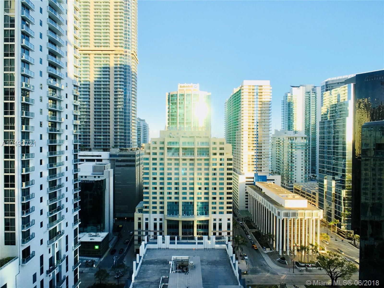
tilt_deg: +0.5
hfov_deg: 61.7
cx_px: 192
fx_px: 322
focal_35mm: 29
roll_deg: -0.6
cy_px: 144
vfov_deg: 48.2
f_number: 2.2
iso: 25
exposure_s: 1/487
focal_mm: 4.15
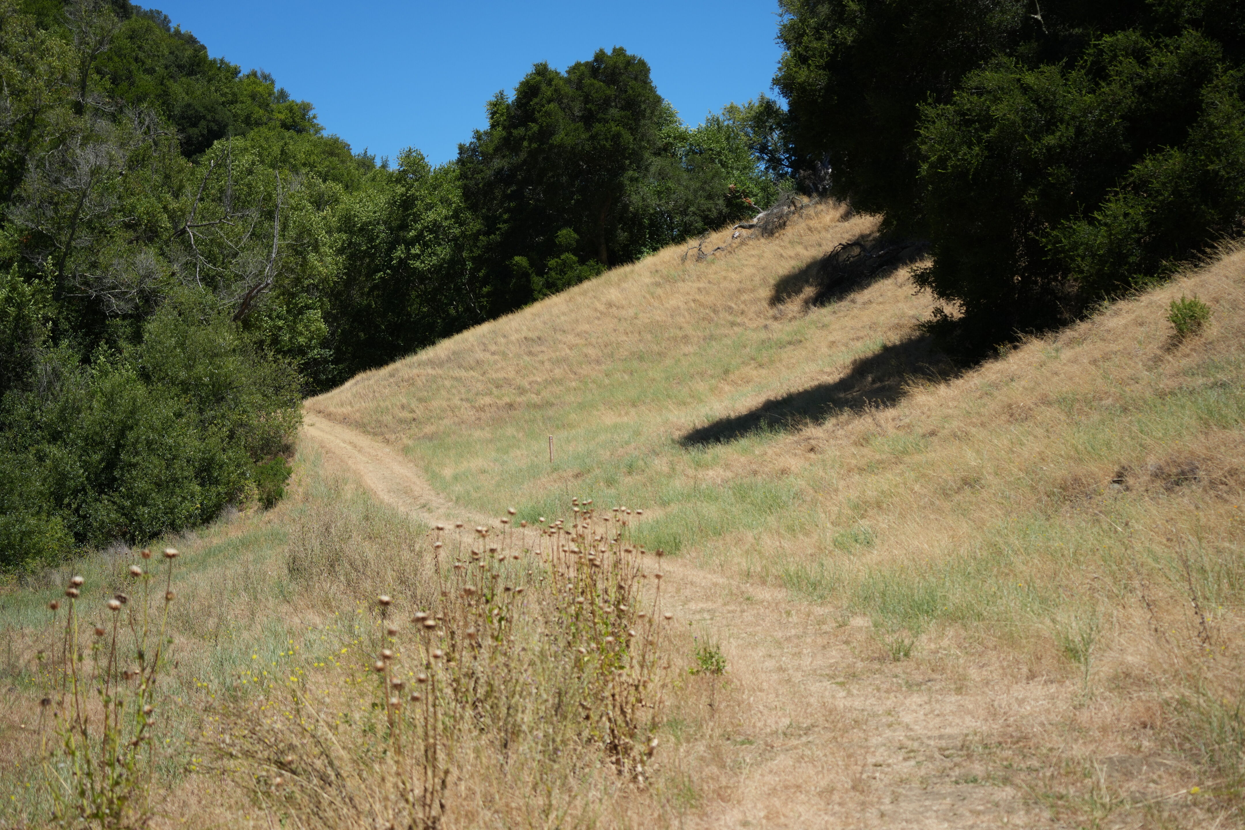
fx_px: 1937
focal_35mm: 56
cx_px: 622
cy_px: 415
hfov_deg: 35.6
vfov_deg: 24.2
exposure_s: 1/1600
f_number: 4.5
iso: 250
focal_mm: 56
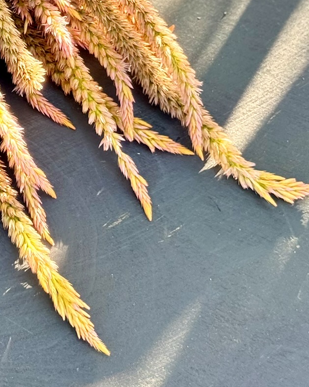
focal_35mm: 122
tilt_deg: -61.9
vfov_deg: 15.6
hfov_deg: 12.5
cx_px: -16
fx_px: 1395
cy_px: 29
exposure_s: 1/257
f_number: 1.78
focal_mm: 6.76
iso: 100
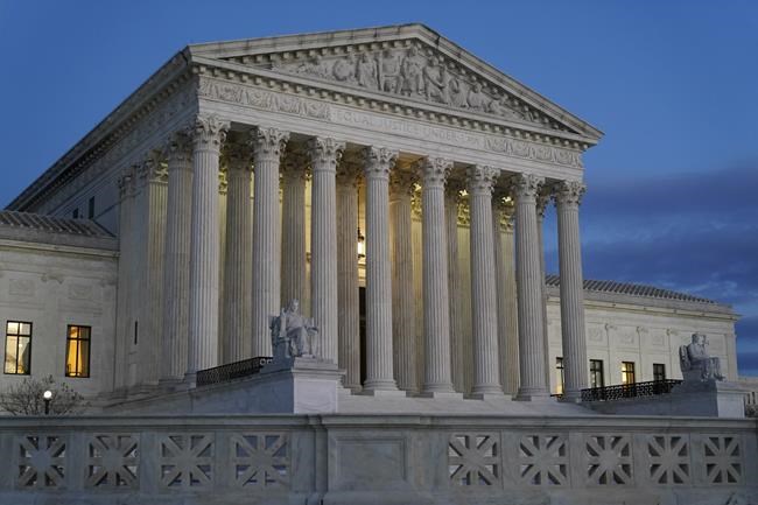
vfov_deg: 28.1
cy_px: 252
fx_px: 1010
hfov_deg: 41.1
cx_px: 379
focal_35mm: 48
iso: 3200
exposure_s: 1/200
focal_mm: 48
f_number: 2.8
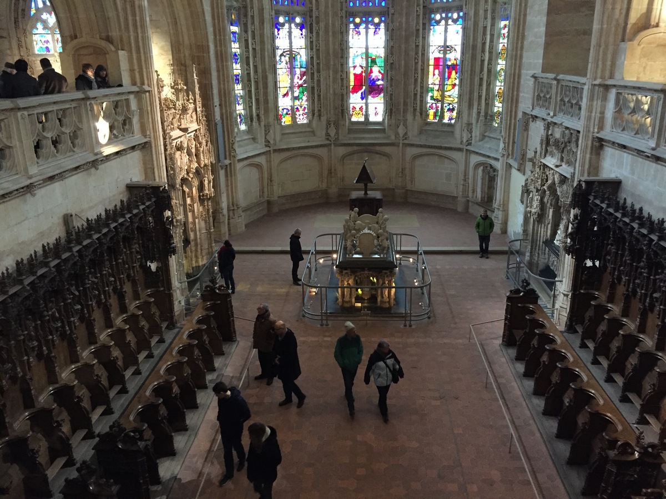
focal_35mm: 29
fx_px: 558
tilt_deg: -18.5
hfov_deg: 61.7
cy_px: 250
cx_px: 333
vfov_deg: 48.2
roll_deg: +0.3
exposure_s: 1/17
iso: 250
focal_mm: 4.15
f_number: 2.2
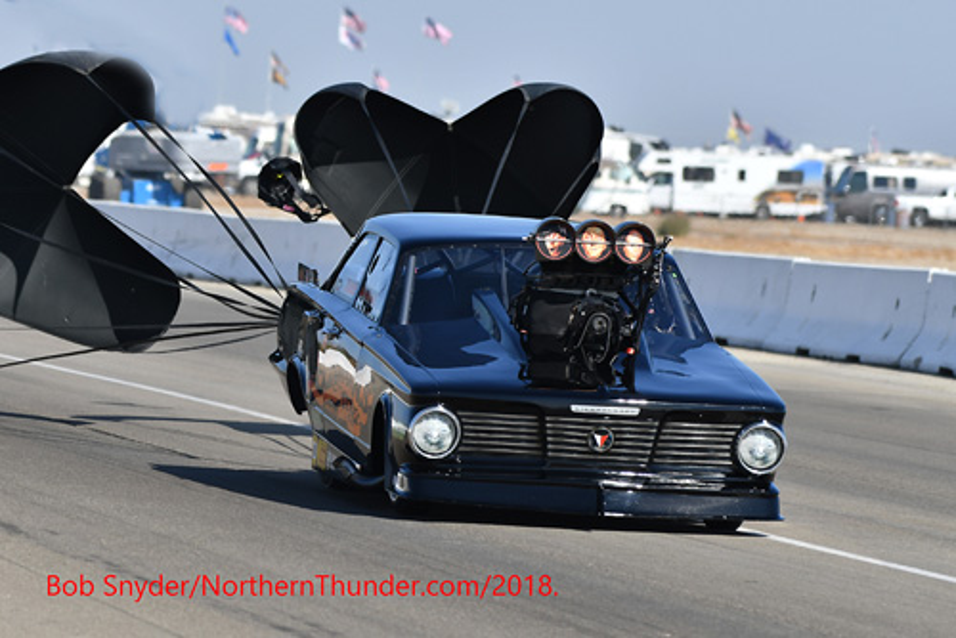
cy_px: 319
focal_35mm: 300
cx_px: 478
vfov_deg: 4.6
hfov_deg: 6.9
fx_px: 7971
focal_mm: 200
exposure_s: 1/1250
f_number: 5.6
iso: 160
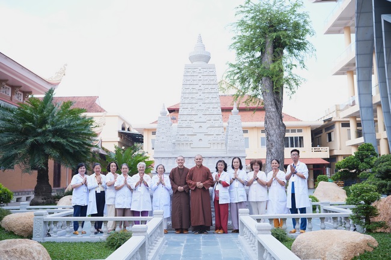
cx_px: 196
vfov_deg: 37.8
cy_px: 130
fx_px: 380
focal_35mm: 35
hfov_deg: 54.4
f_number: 2.8
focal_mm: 35
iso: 200
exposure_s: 1/640
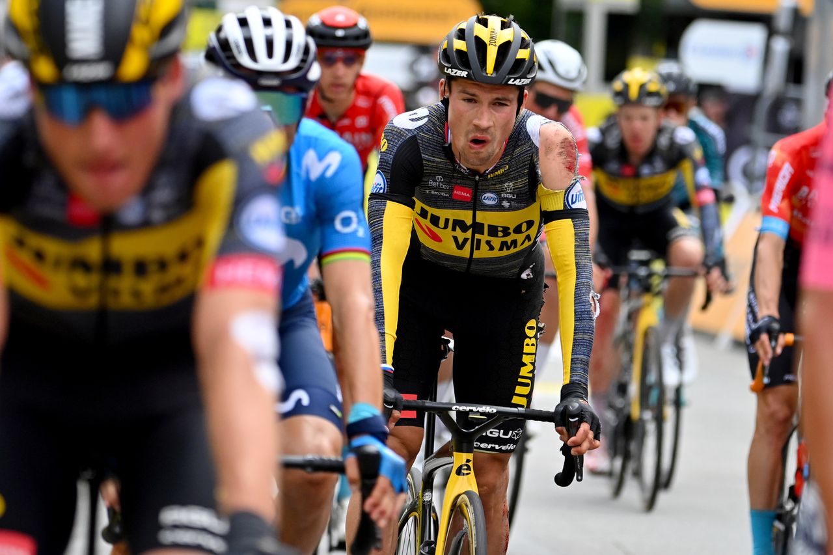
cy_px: 278
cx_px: 416
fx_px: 5784
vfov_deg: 5.5
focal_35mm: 250
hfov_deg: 8.2
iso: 1600
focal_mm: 250
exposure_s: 1/2000
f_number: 5.6
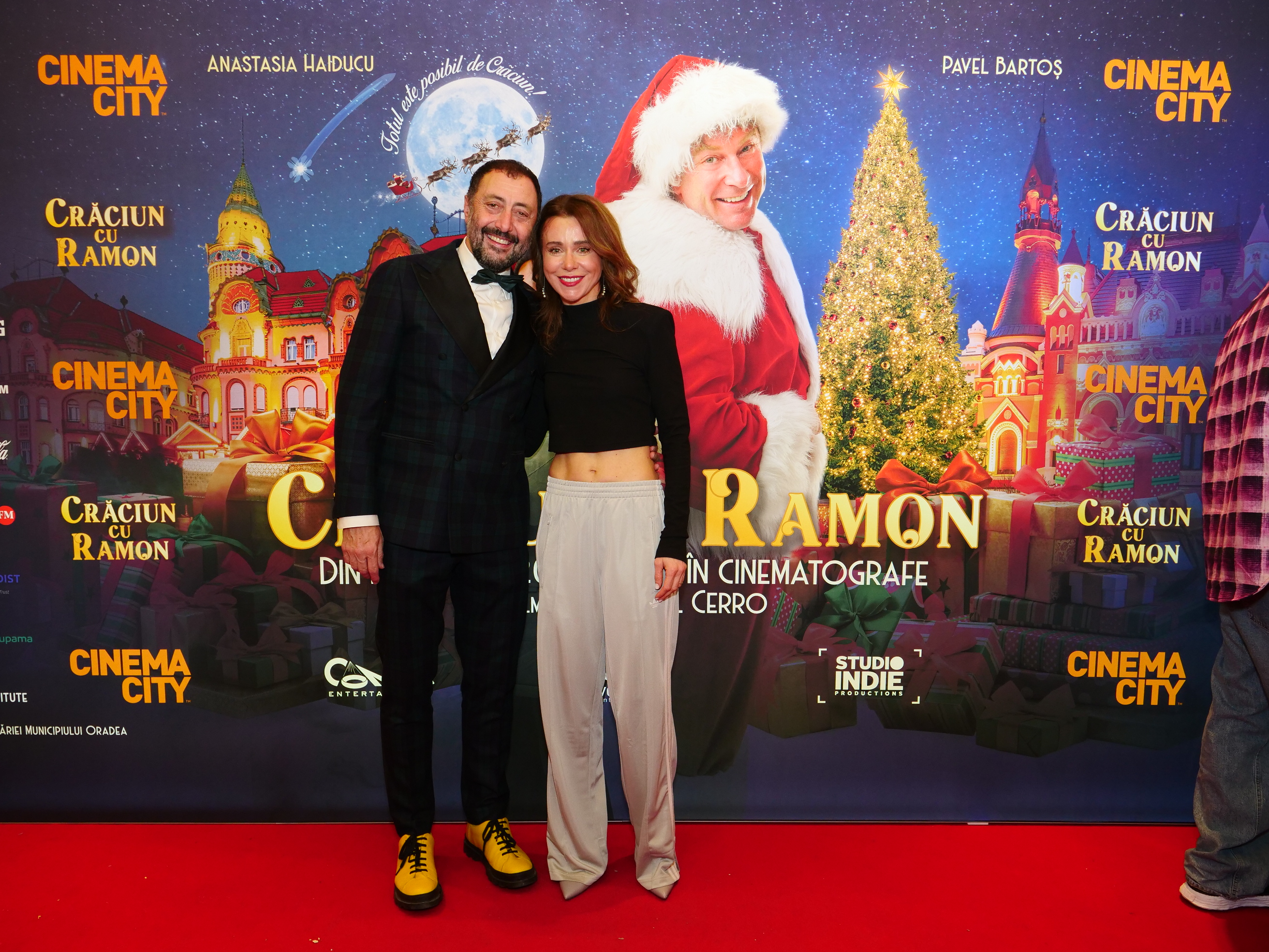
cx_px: 634
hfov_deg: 67.3
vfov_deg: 53.1
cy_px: 476
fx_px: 953
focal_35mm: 26
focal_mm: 13
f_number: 3.5
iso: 800
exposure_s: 1/100
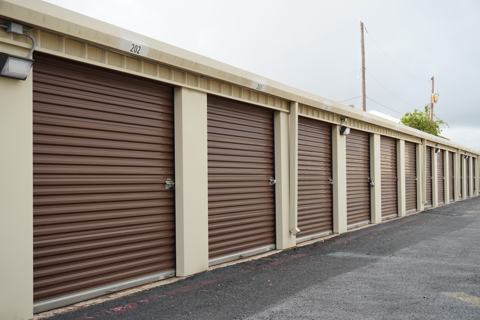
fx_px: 680
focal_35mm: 51
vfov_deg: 26.5
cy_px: 160
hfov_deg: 38.9
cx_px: 240
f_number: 5.6
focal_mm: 34
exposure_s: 1/200
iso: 100
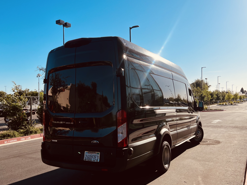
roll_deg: +1.7
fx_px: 221
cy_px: 102
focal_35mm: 31
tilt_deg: +0.3
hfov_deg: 58.3
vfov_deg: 45.4
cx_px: 119
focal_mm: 5.7
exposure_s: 1/6211
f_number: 1.5
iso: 50
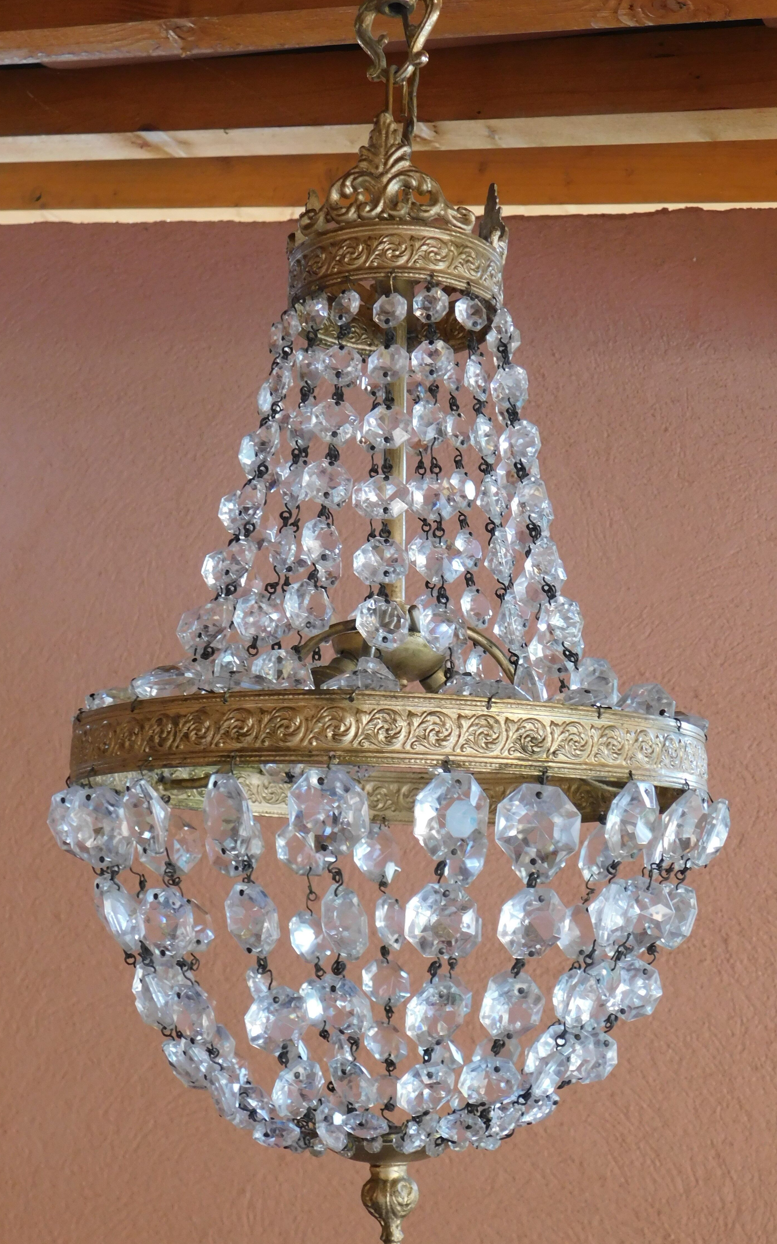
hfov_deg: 26.3
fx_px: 1660
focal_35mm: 49
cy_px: 638
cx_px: 405
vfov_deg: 41.1
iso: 250
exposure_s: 1/30
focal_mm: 8
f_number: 3.7
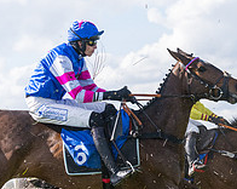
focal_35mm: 227
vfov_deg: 6.8
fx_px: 1589
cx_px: 266
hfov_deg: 8.5
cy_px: 184
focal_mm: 70
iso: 400
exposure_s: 1/2500
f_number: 4
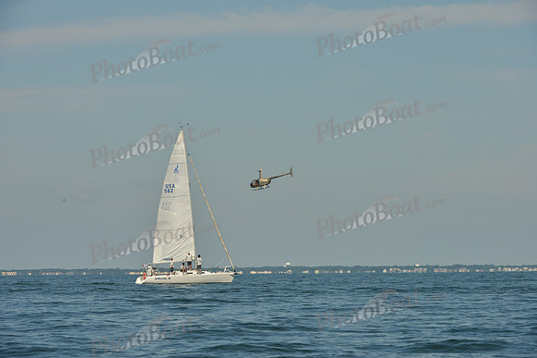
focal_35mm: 200
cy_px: 179
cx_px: 268
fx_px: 2984
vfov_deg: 6.9
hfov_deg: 10.3
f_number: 11
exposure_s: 1/640
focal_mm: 200
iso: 250
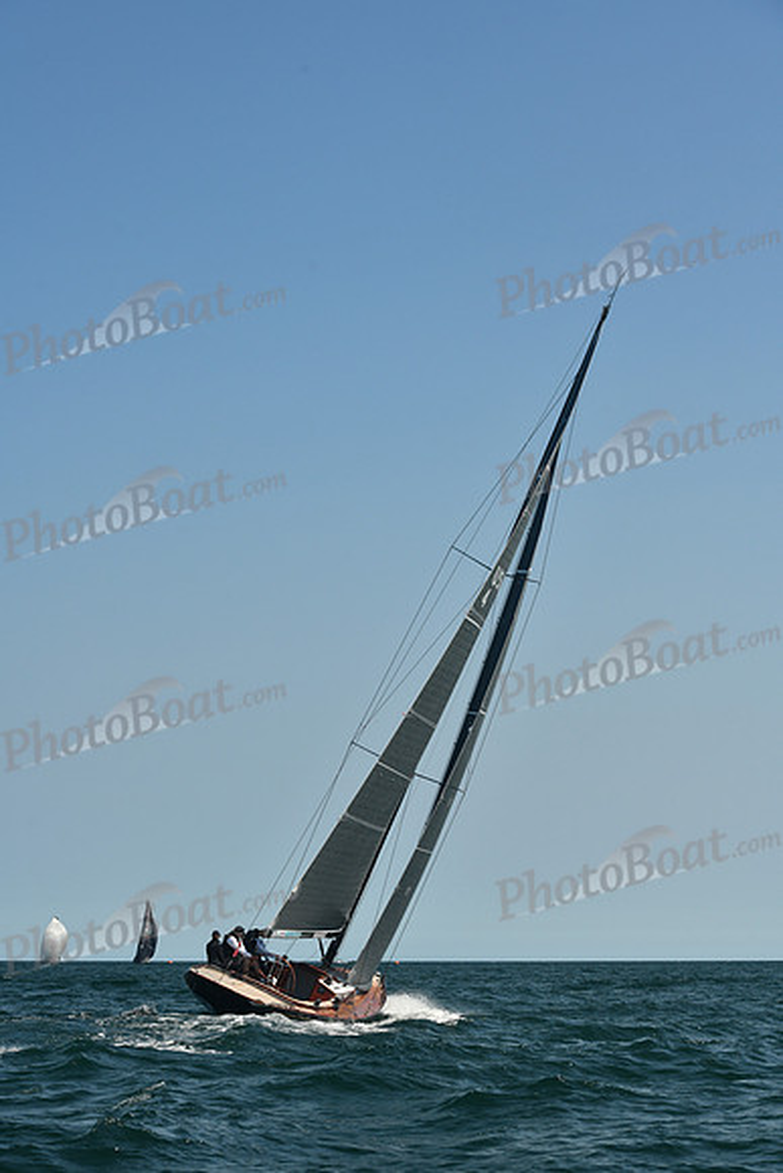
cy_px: 586
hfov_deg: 19.5
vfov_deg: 28.8
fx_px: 2282
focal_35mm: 70
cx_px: 392
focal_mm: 70
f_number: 8
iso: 320
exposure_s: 1/640
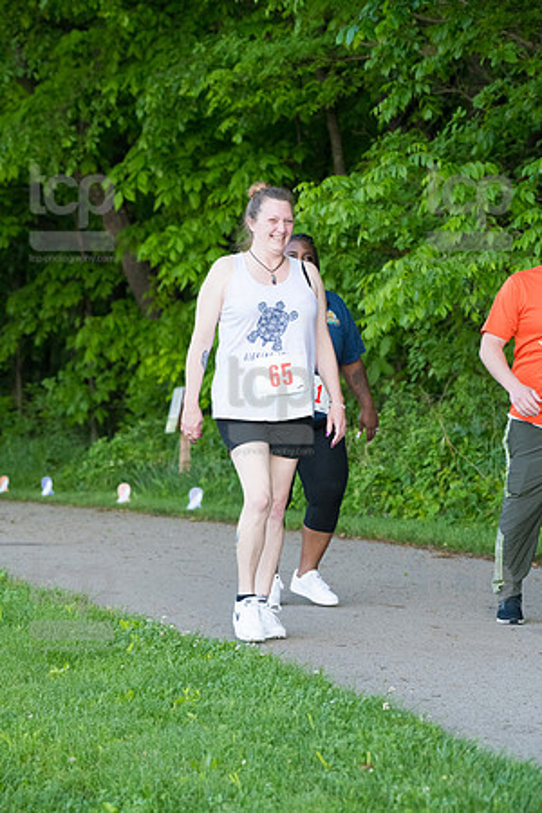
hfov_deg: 11.4
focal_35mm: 120
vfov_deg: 17.1
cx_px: 271
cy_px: 406
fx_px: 2710
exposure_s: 1/1600
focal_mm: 120
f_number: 5.6
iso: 4000
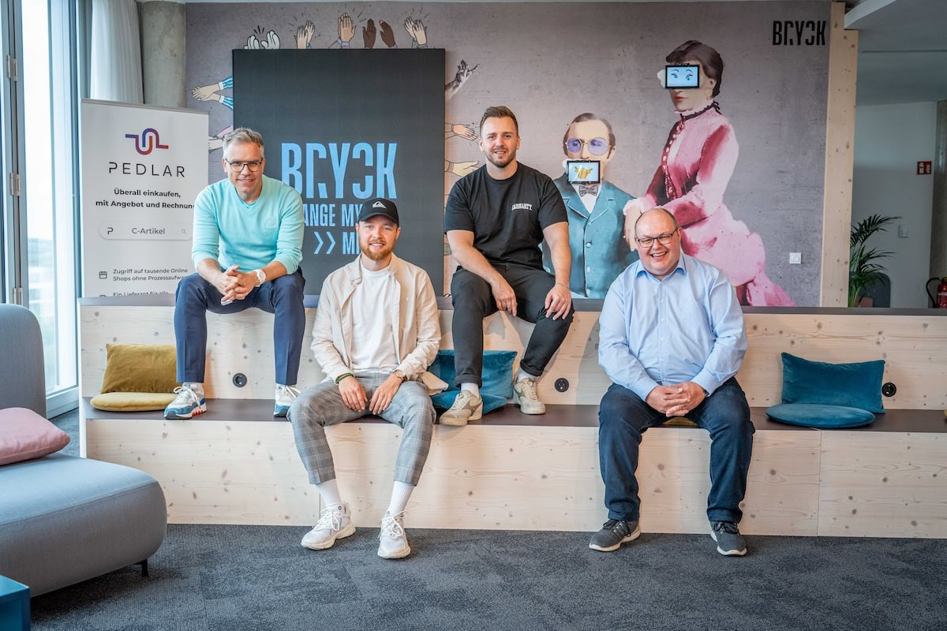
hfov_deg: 54.4
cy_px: 316
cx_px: 474
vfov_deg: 37.9
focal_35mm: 35
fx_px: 921
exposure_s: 1/125
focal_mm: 35
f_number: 5.6
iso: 640
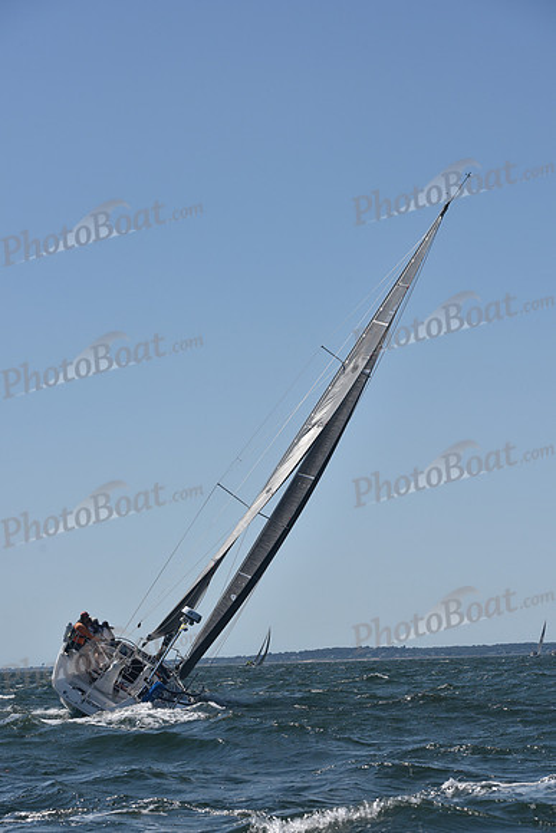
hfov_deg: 19.5
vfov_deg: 28.8
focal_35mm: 70
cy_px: 416
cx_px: 278
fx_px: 1621
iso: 250
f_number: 8
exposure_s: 1/1000
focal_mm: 70
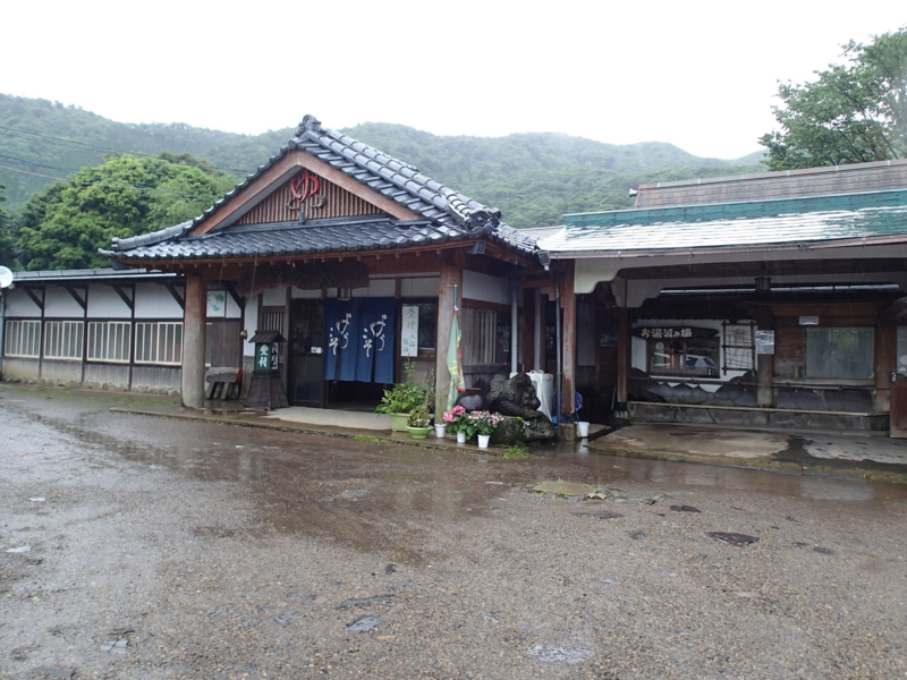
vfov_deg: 54.9
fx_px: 655
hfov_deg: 69.4
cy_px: 340
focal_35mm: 25
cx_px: 454
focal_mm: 4.5
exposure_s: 1/125
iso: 100
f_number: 2.8
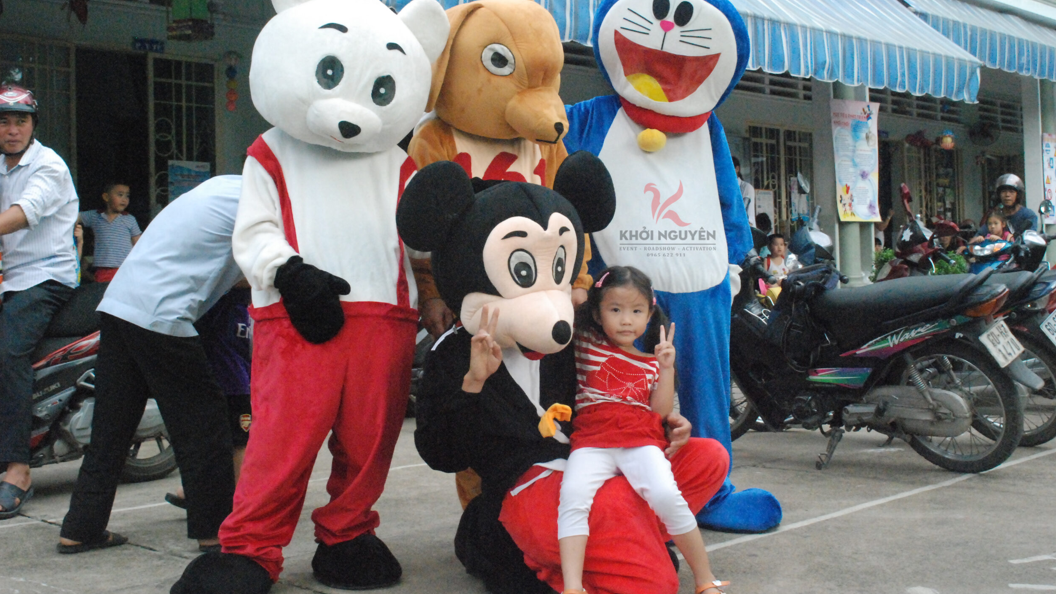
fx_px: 1260
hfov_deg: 45.5
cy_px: 269
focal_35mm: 45
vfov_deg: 26.5
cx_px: 517
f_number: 11
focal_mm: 28
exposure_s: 1/500
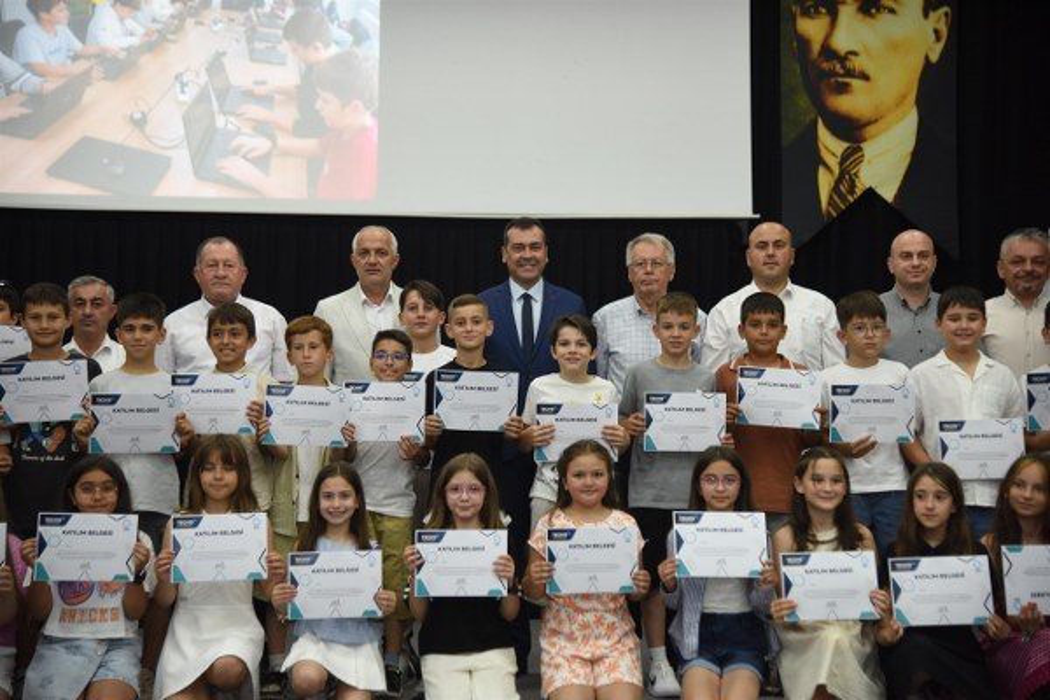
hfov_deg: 28.8
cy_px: 350
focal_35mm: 70
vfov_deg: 19.5
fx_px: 2042
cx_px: 525
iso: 1600
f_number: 4
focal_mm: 70
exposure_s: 1/100
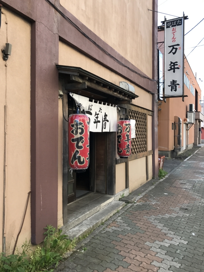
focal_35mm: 28
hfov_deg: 49.7
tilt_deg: -2.2
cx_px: 102
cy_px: 136
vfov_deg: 63.4
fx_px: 220
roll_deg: +1.9
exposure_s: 1/220
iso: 20
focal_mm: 3.99
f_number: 1.8
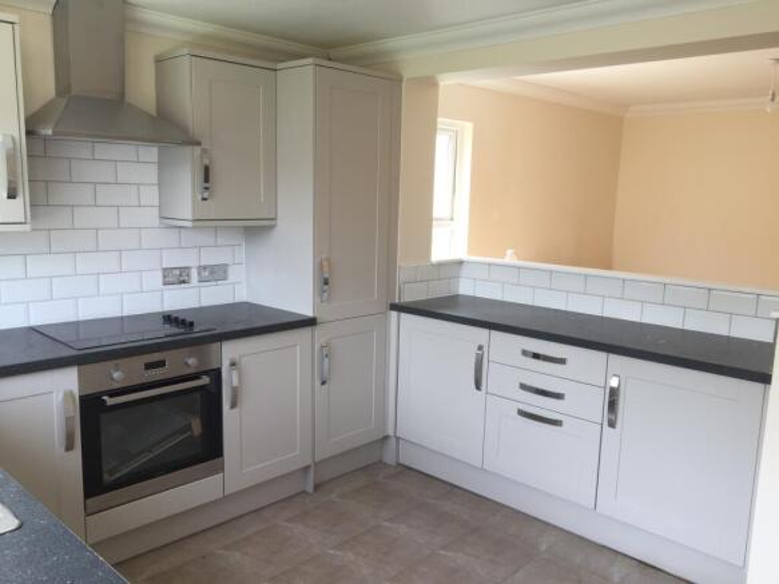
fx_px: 652
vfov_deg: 48.2
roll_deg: -1.9
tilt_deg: -8.5
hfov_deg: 61.7
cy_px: 292
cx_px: 390
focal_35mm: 29
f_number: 2.2
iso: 40
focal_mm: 4.15
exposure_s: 1/100
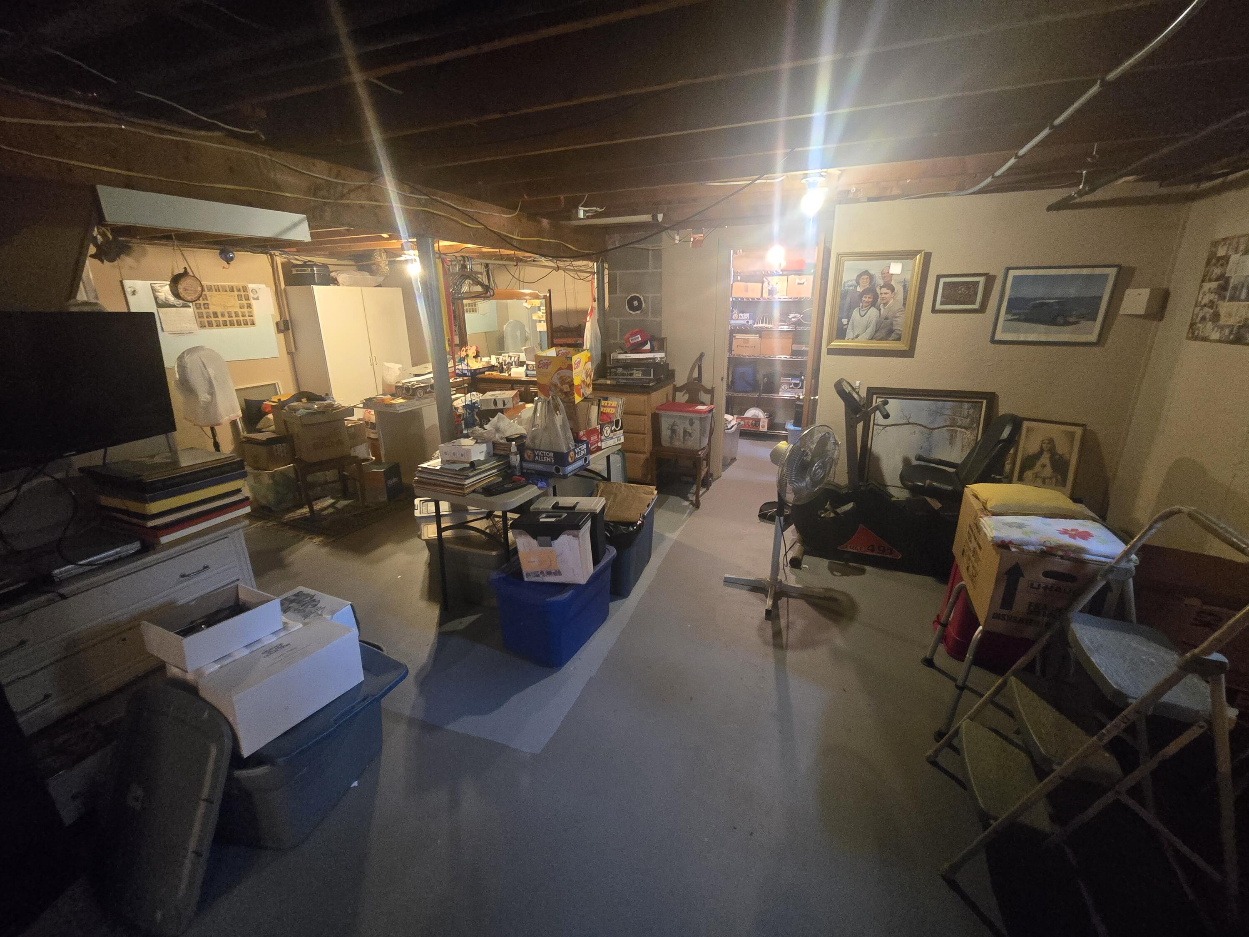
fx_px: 469
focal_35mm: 13
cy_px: 468
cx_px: 624
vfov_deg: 89.9
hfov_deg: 106.2
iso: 1600
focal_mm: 2.2
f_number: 2.2
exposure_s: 1/60
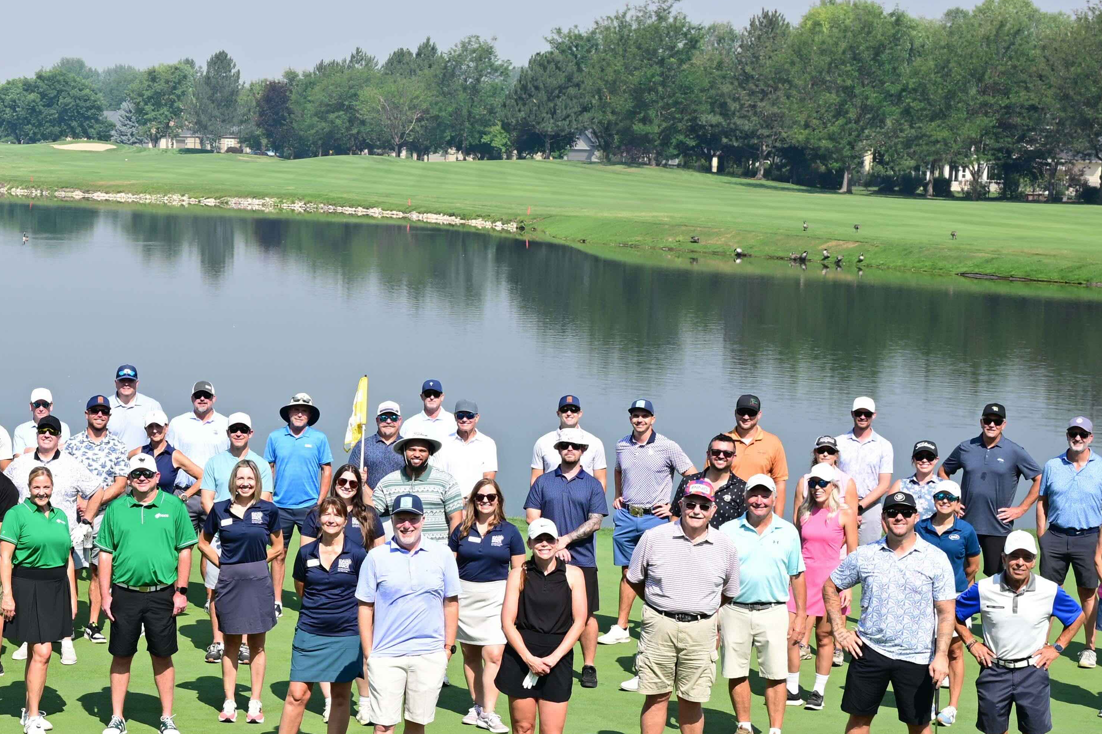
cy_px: 515
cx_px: -37
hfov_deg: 22.0
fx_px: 2706
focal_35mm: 88
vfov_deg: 15.4
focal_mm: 31.5
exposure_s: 1/200
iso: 80
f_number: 7.1
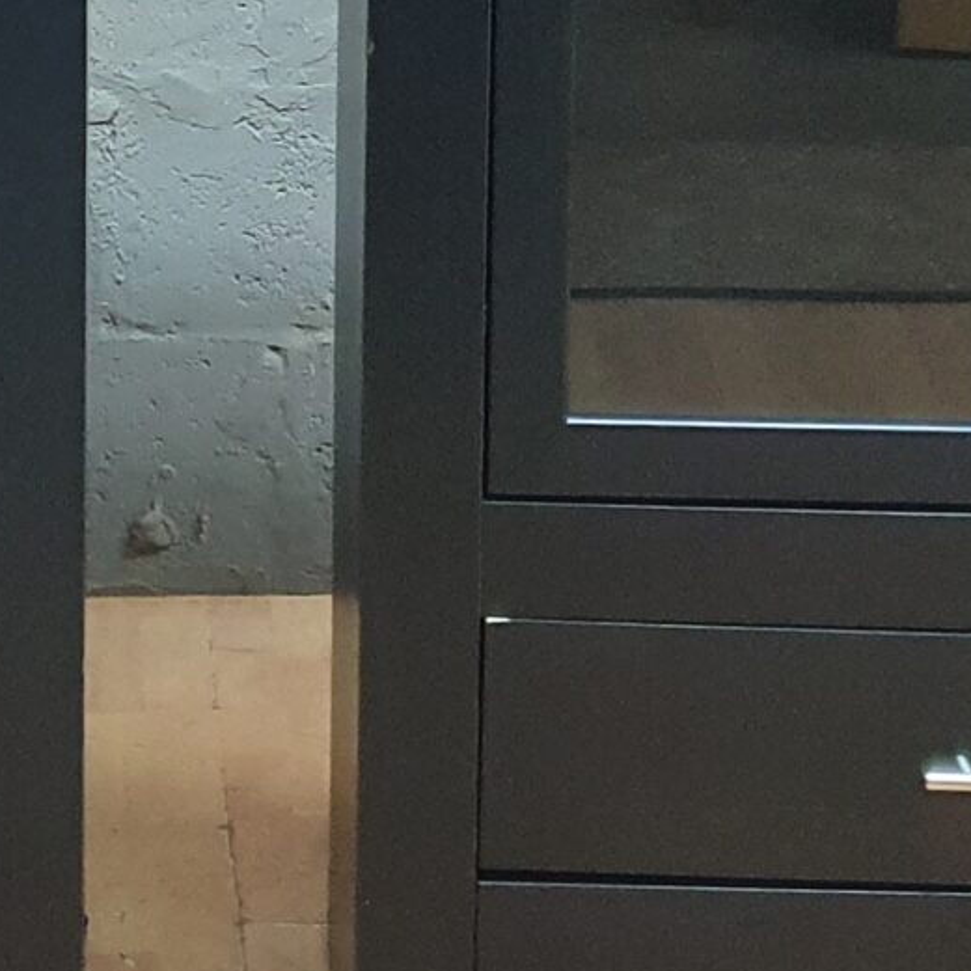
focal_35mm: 113
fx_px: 3586
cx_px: 4
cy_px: -104
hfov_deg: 15.2
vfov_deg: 15.0
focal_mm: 4.32
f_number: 1.5
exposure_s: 1/50
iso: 500
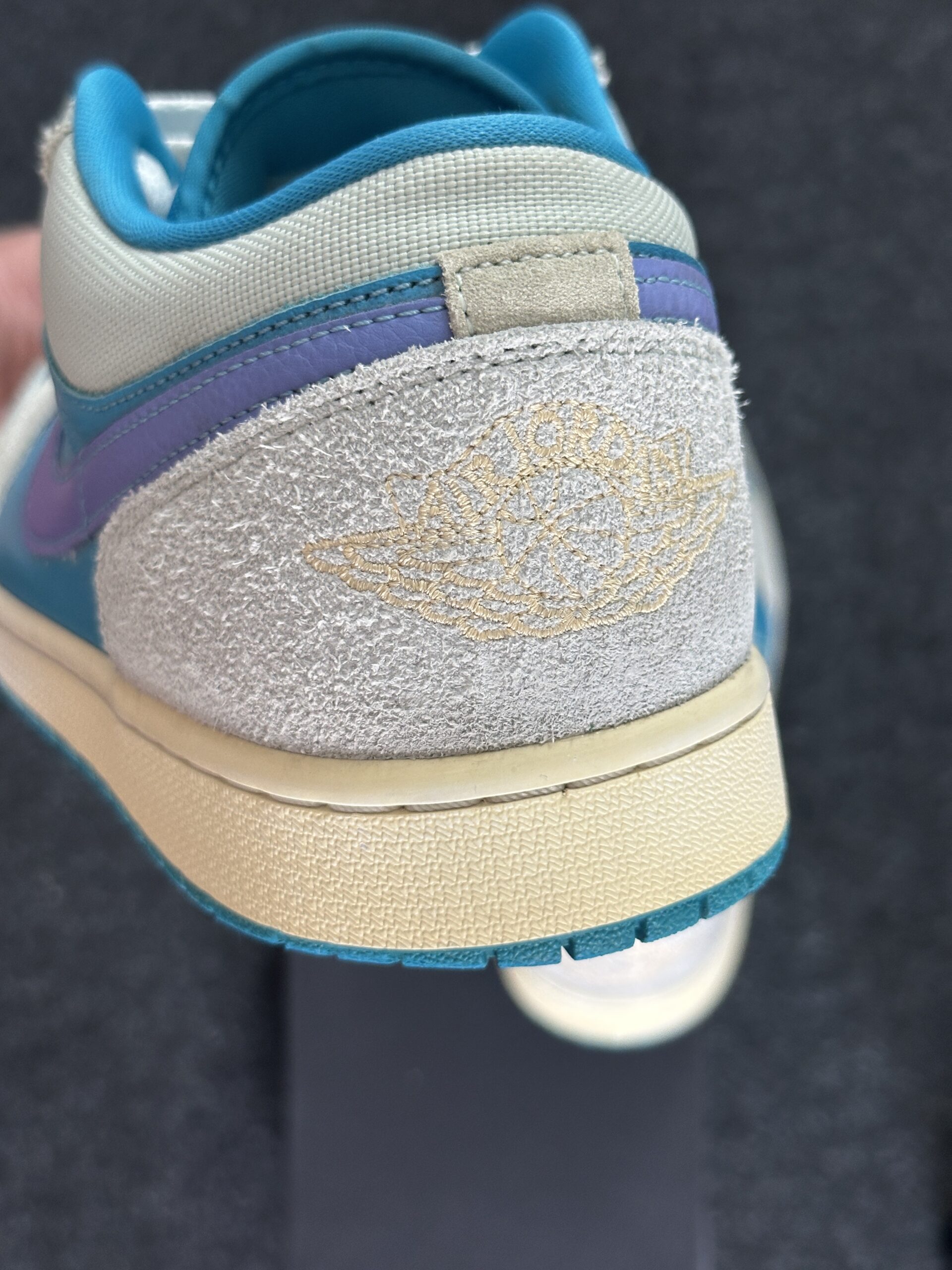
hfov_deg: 30.3
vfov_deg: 39.7
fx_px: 1760
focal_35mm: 48
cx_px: 476
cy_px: 635
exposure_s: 1/50
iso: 125
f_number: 1.78
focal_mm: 6.86
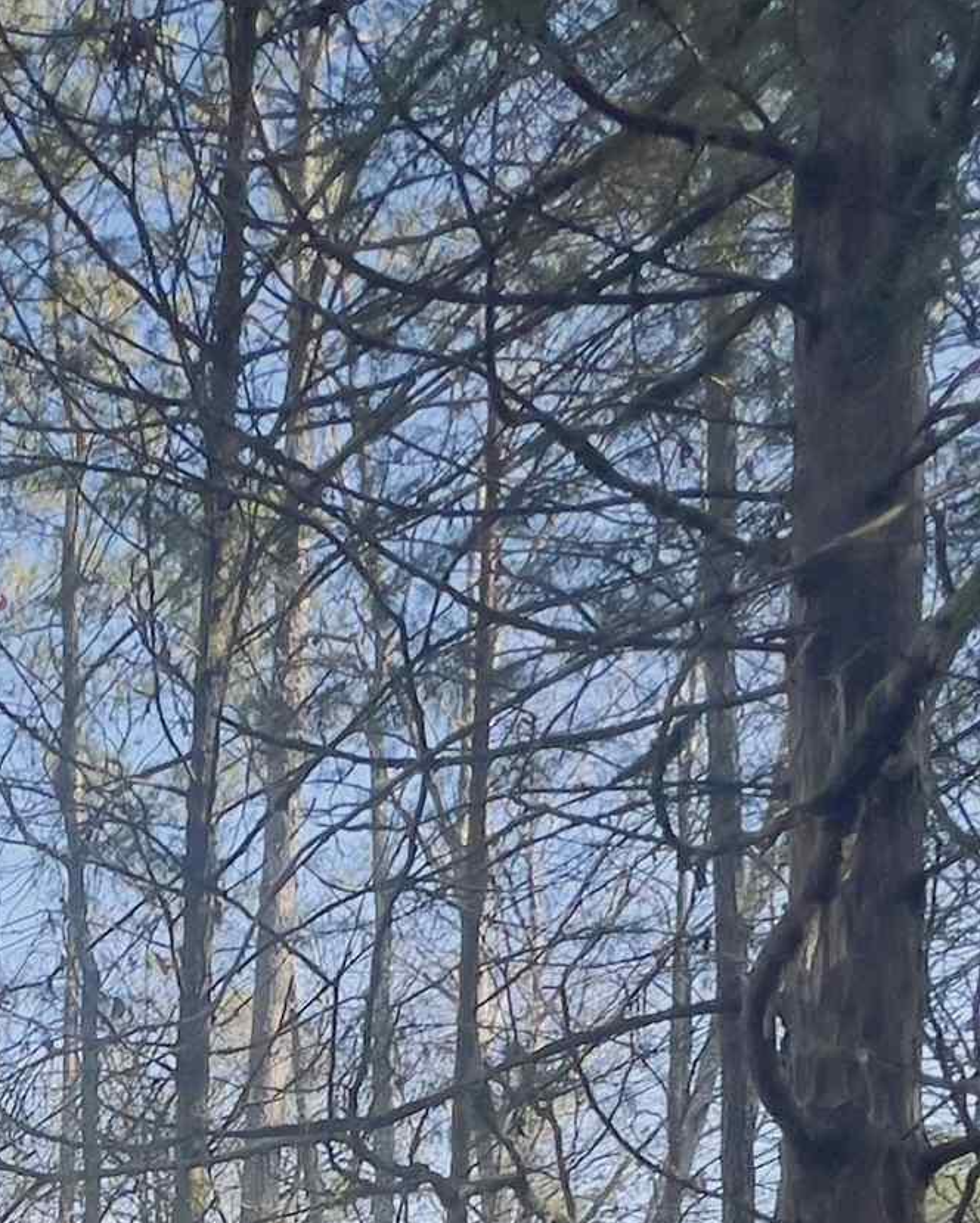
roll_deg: -0.1
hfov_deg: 24.9
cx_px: -481
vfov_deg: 30.1
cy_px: 1648
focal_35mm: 47
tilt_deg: +0.6
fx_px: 1703
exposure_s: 1/513
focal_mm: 1.57
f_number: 1.8
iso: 32
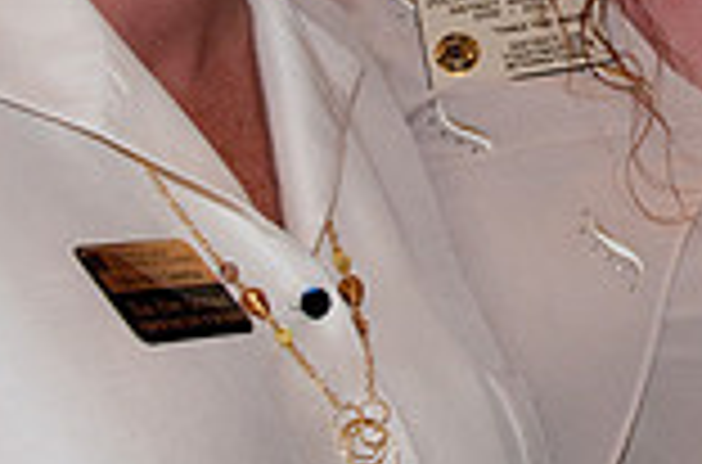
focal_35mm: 162
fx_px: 3147
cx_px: 716
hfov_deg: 12.6
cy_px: -137
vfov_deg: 8.3
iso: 640
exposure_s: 1/60
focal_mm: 29
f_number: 6.3
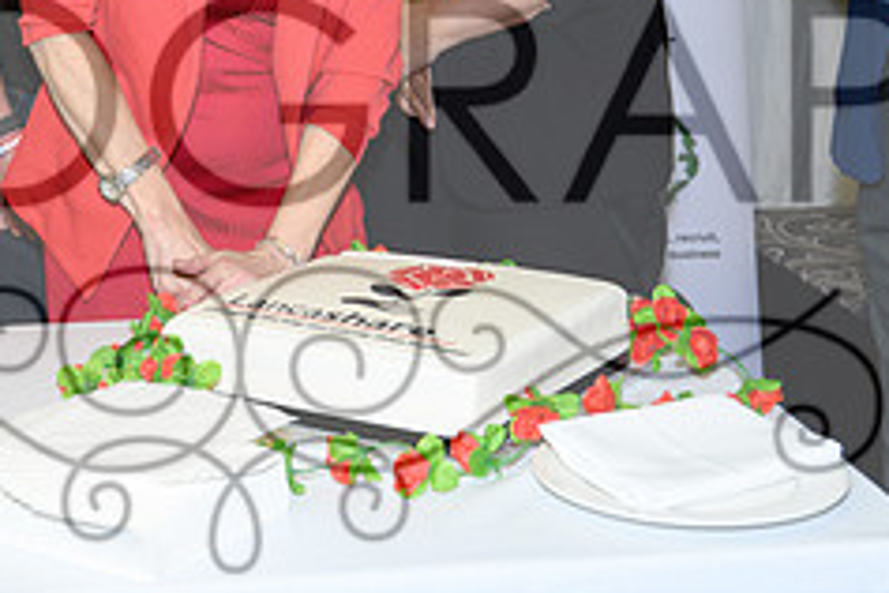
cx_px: 233
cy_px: -83
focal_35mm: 82
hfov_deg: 24.5
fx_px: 2025
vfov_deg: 16.1
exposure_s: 1/100
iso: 2500
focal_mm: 33.5
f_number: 4.5
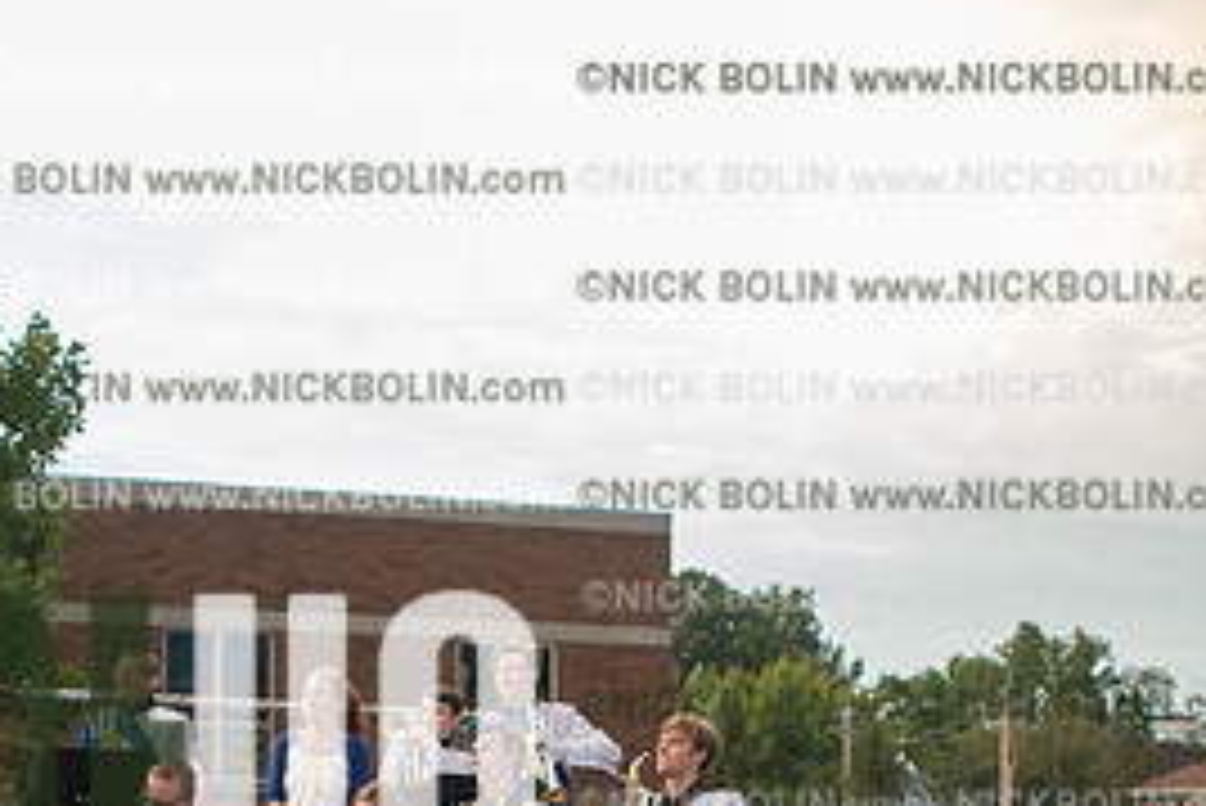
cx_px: 216
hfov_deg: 36.7
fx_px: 1743
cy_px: 808
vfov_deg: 24.8
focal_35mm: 52
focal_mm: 24
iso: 800
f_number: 3.2
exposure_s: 1/250
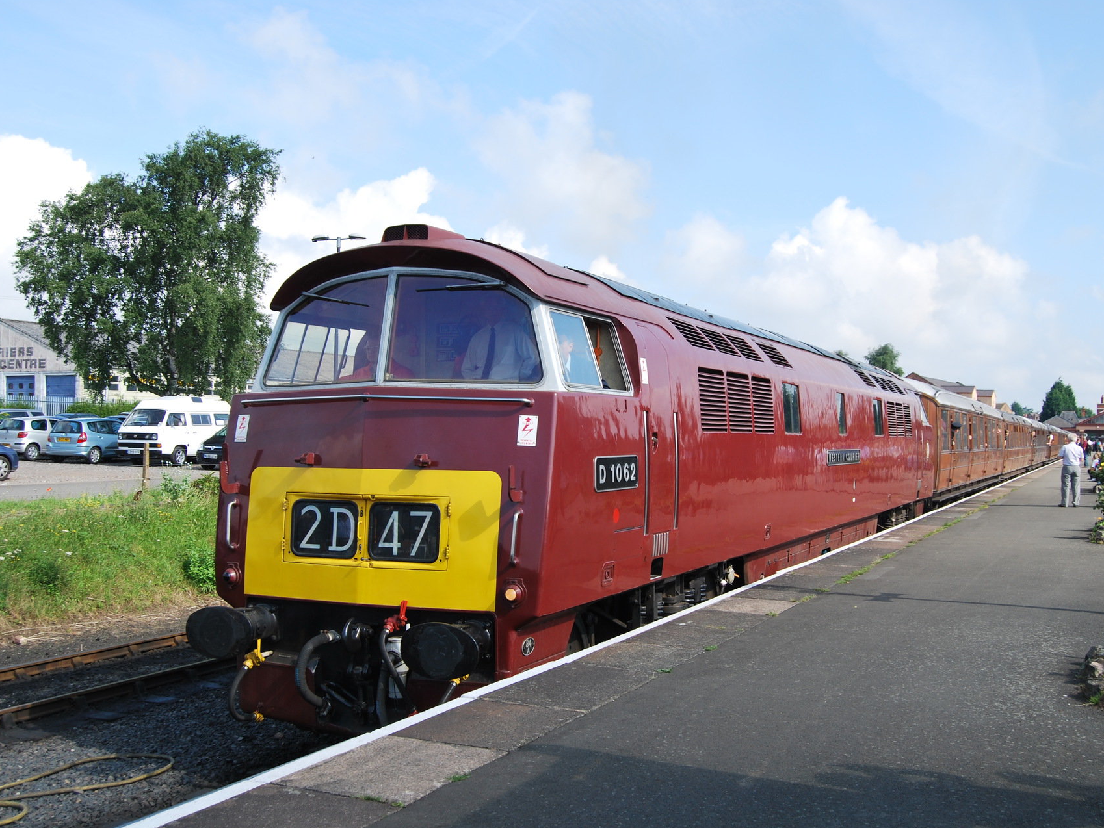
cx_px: 575
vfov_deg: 38.2
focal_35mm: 38
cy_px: 416
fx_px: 1198
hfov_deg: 49.5
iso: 100
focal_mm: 23
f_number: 7.1
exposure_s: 1/200
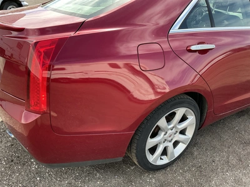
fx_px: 202
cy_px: 94
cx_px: 125
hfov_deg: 63.4
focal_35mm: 28
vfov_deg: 49.7
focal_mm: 3
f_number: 1.8
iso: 20
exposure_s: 1/180
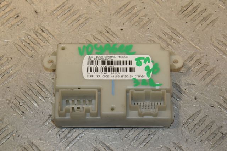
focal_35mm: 99
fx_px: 624
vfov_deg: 13.8
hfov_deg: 20.6
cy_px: 76
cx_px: 114
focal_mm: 66
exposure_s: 1/200
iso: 800
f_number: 9
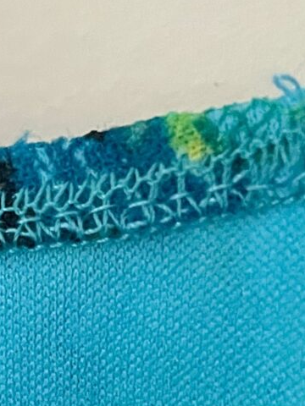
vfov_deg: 17.0
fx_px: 1304
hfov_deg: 12.6
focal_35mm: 111
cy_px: 482
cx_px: -175
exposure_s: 1/48
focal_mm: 4.2
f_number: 1.6
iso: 500
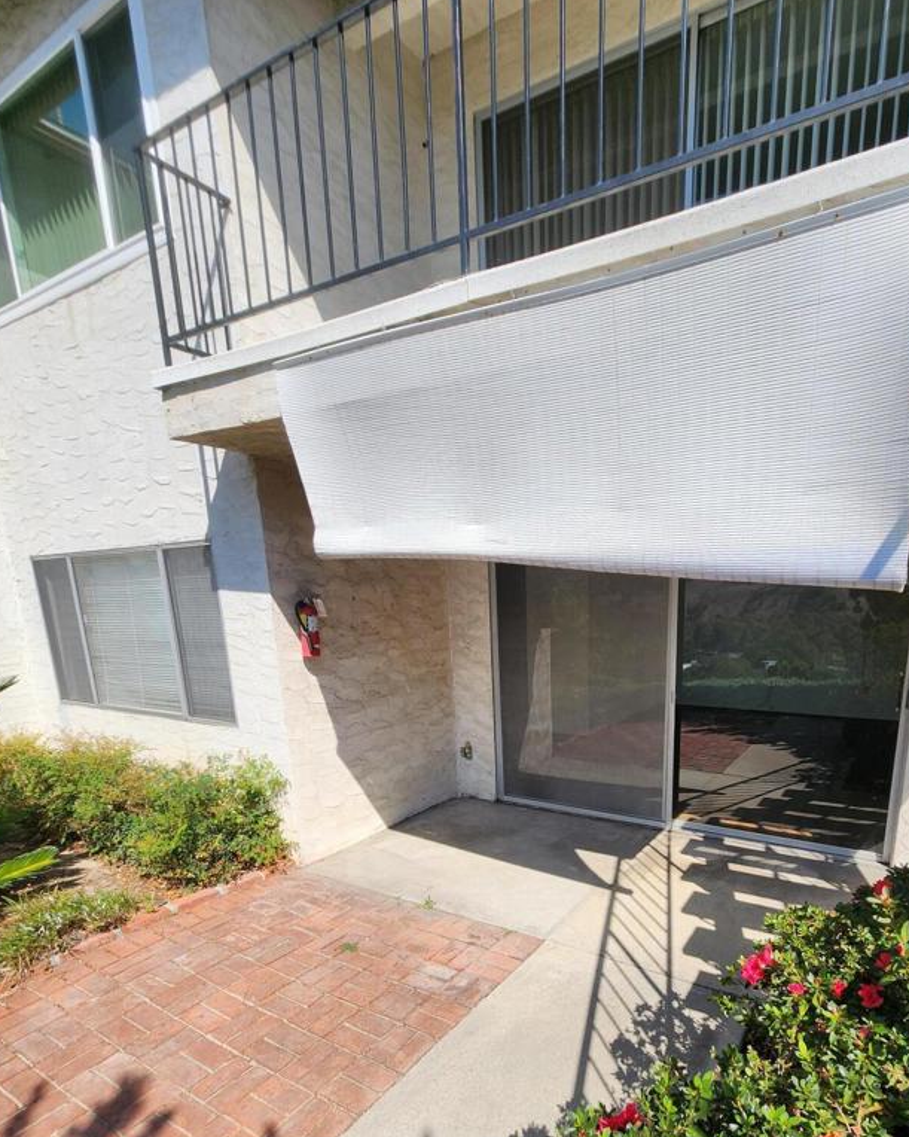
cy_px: 746
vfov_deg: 86.9
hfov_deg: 76.0
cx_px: 550
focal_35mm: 17
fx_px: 572
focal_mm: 2.2
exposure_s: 1/1889
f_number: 2.2
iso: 50
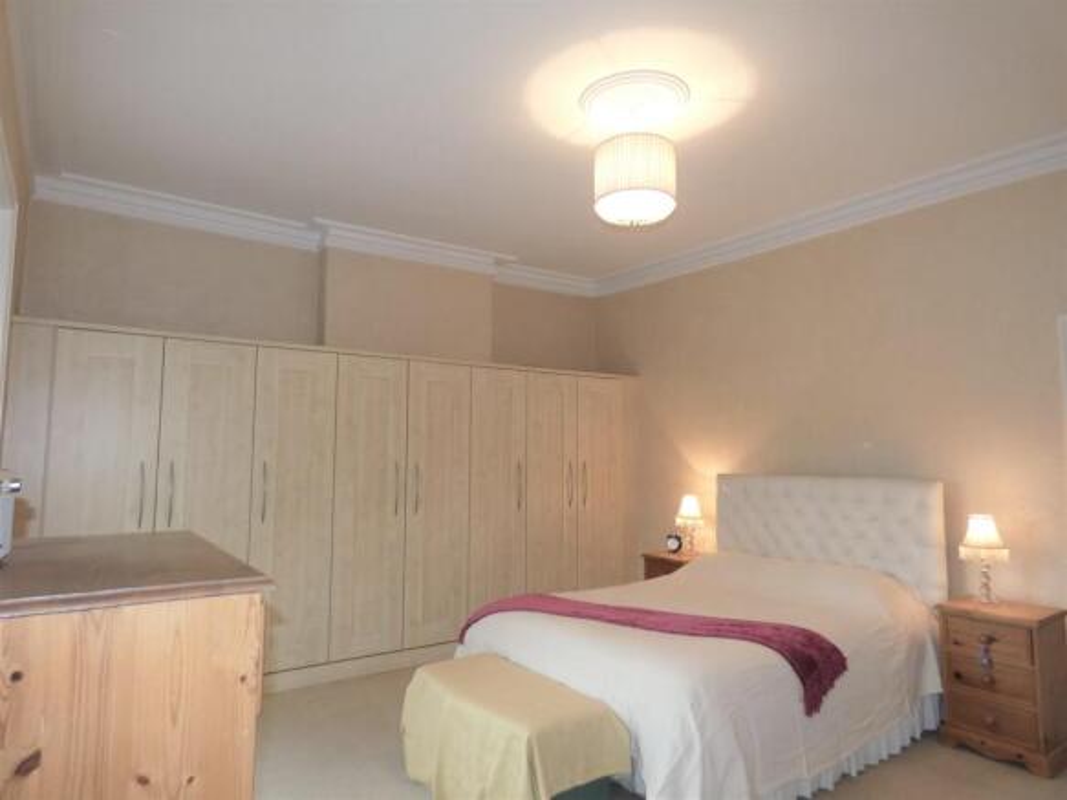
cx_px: 534
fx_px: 616
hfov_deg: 81.8
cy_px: 400
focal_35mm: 20
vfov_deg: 66.0
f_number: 2.8
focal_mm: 3.6
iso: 160
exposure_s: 1/50
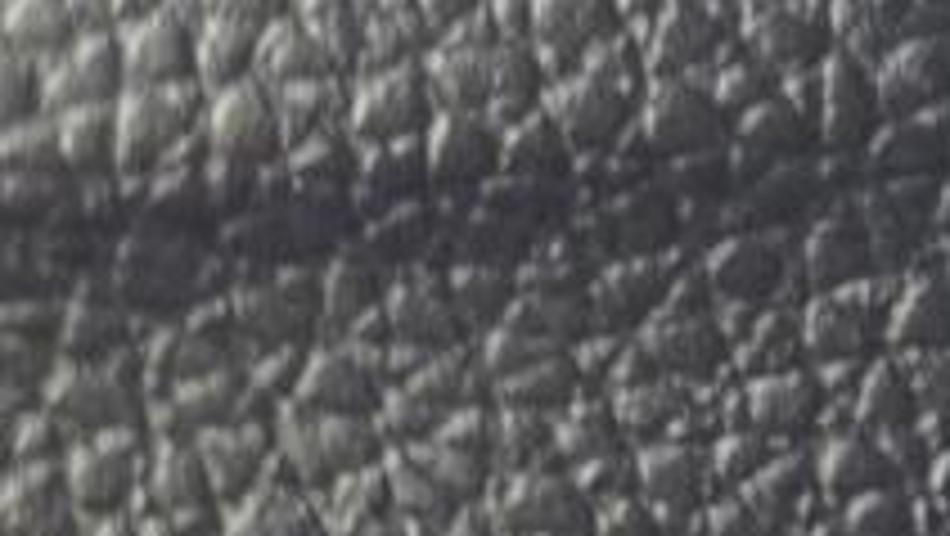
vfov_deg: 8.0
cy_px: -9
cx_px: 2665
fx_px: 3831
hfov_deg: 10.7
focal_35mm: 152
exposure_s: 1/120
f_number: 1.7
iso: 640
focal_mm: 6.25
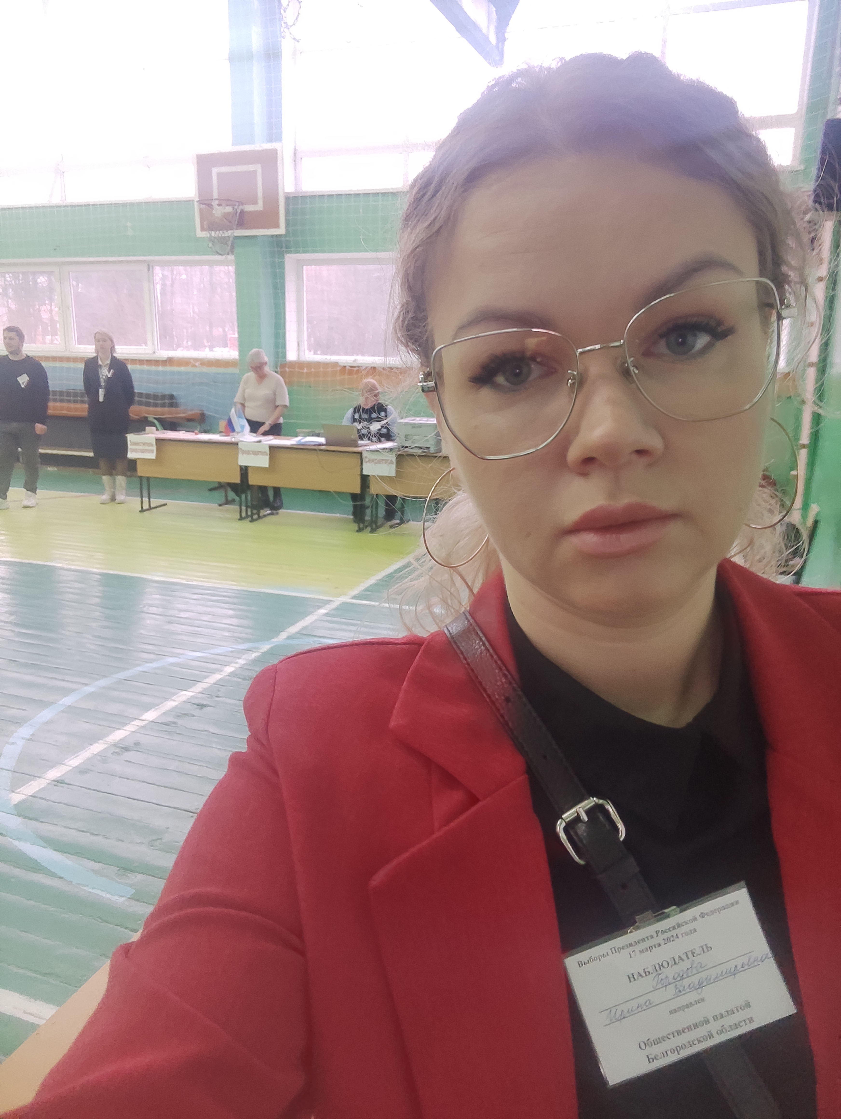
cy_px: 560
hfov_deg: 66.0
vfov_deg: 81.7
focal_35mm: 20
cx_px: 420
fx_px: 647
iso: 127
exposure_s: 1/25
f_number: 2.45
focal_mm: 3.49
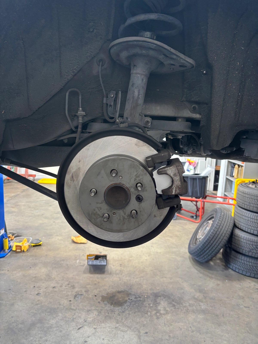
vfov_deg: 67.3
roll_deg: -2.7
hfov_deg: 53.1
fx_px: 258
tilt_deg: -10.0
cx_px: 129
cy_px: 172
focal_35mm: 26
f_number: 1.6
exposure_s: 1/62
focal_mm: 5.96
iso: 125
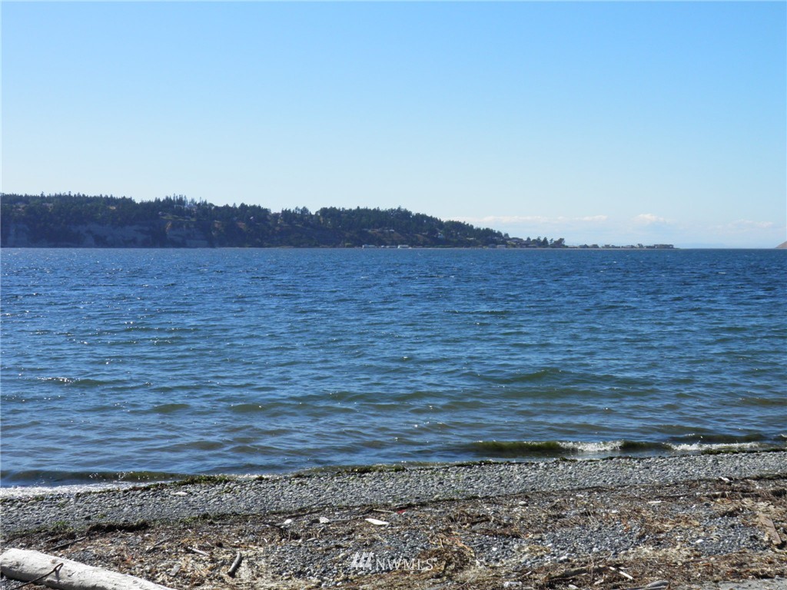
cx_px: 394
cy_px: 295
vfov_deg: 26.6
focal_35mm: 55
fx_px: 1250
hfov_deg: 34.9
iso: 50
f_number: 5.8
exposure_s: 1/320
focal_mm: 10
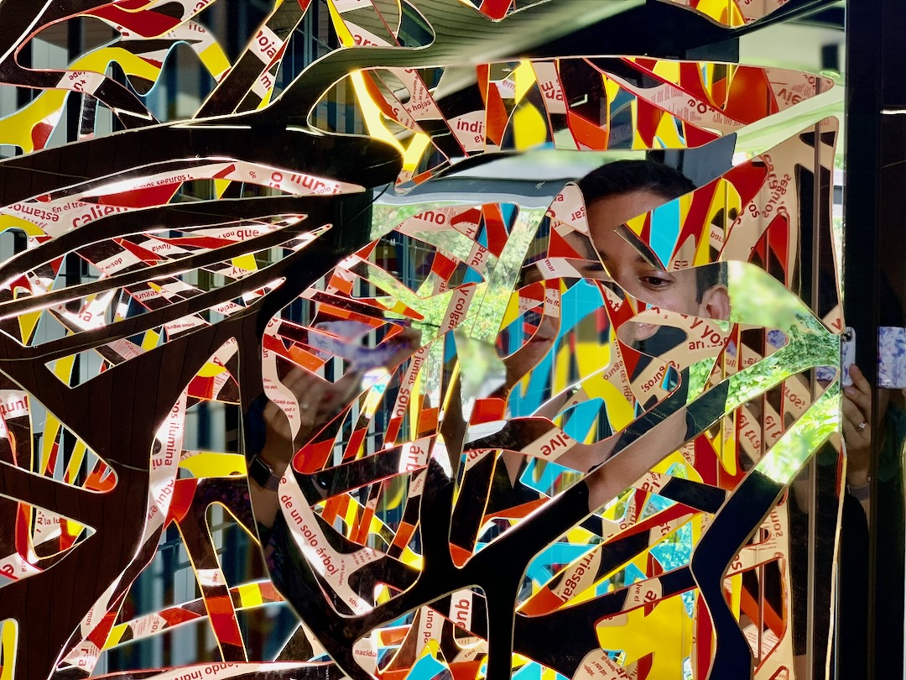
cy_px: 340
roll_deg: -0.4
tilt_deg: -1.0
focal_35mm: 52
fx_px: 1361
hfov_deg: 36.8
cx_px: 453
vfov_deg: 28.0
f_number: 2.4
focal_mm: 6
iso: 80
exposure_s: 1/122
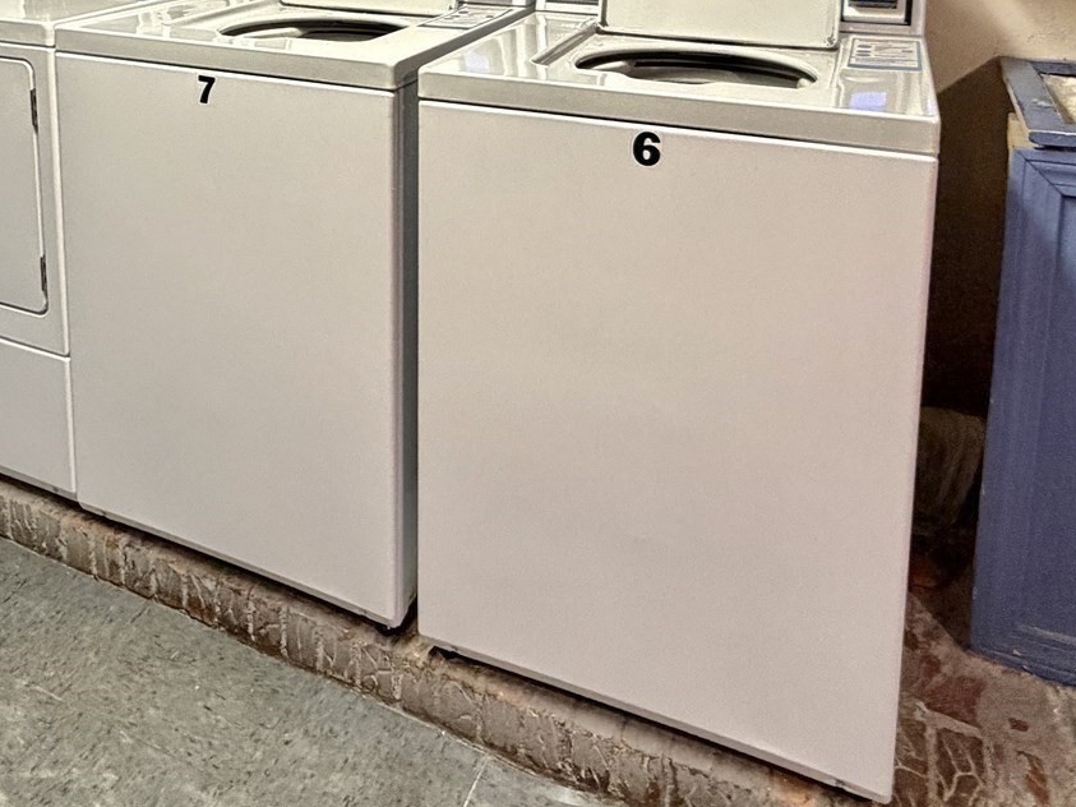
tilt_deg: -7.9
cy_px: -6
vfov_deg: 37.2
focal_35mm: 34
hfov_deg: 53.2
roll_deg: +0.4
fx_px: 1057
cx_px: 389
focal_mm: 2.22
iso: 500
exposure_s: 1/60
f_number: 2.2
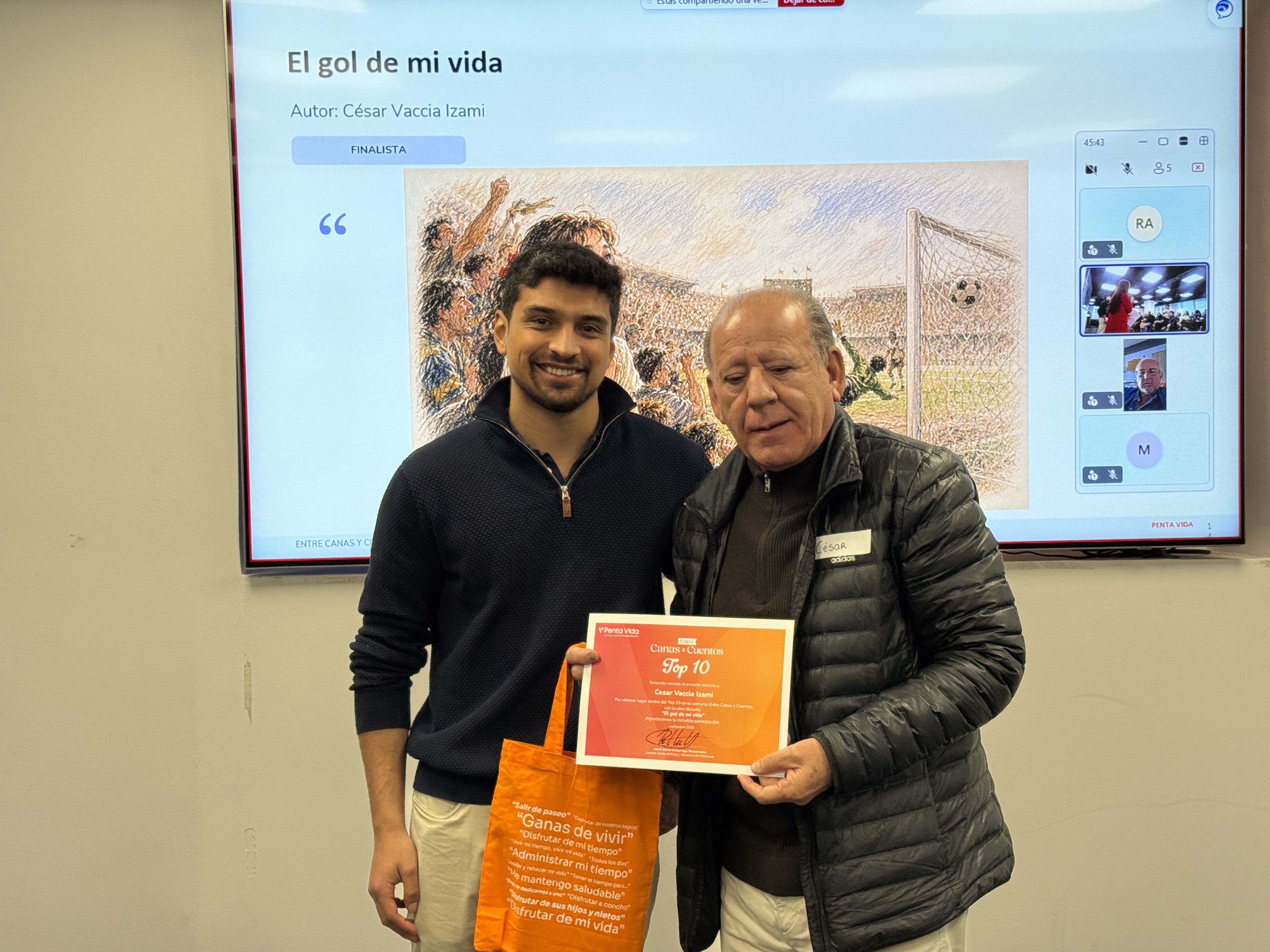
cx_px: 635
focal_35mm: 48
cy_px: 476
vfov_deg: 30.3
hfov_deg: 39.7
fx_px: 1761
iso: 50
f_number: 1.78
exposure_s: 1/203
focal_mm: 6.76
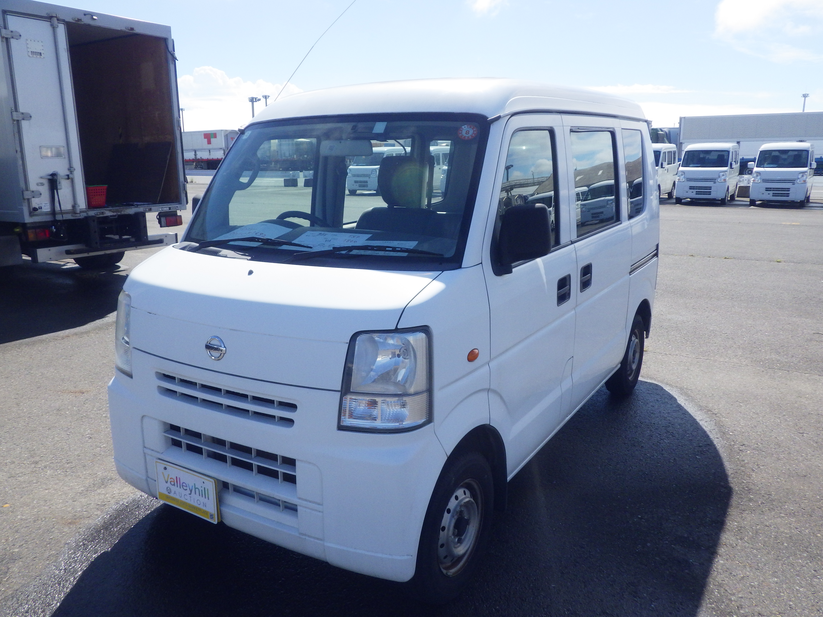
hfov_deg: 63.4
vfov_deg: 49.7
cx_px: 412
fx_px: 666
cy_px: 308
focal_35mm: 28
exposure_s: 1/1250
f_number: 4.2
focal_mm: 5
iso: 250
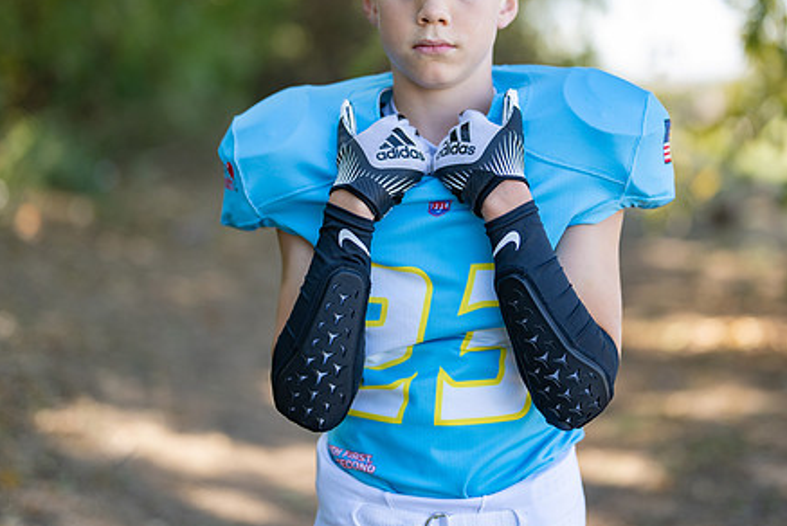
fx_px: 1597
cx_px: 453
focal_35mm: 73
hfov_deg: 27.7
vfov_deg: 18.6
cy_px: 154
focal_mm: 50
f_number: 1.2
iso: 100
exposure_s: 1/1250
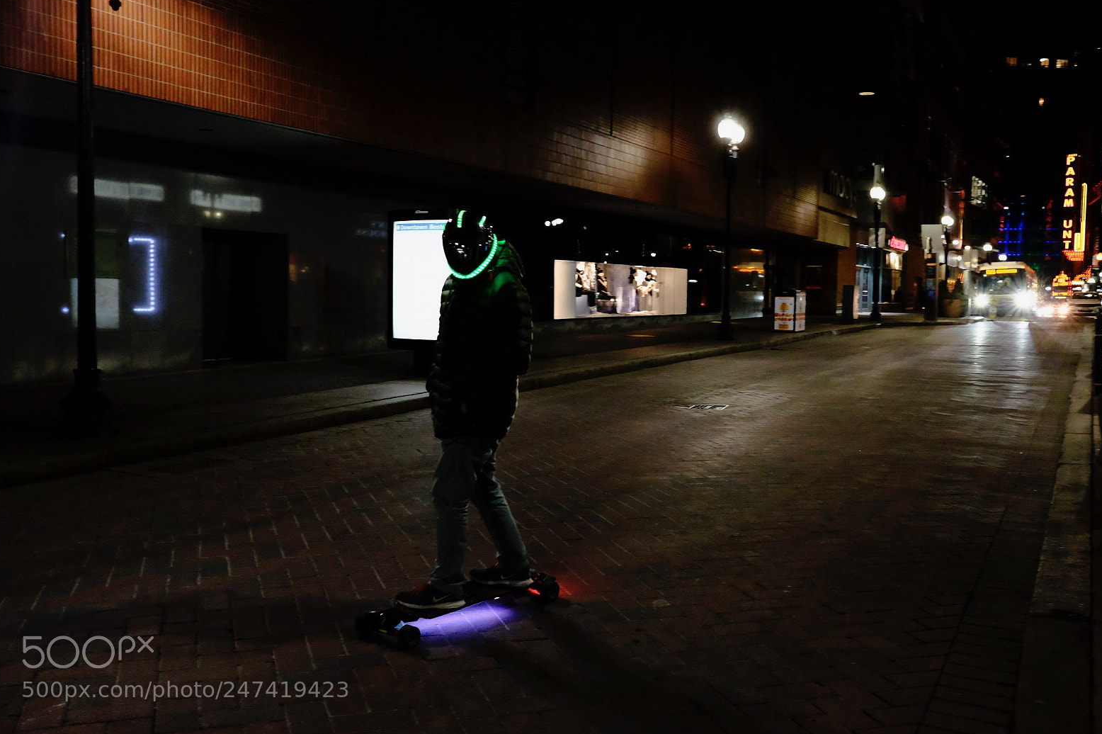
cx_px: 545
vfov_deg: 36.8
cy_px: 368
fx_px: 1101
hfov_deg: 53.2
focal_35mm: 36
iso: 5000
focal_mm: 23
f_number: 4
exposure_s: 1/180
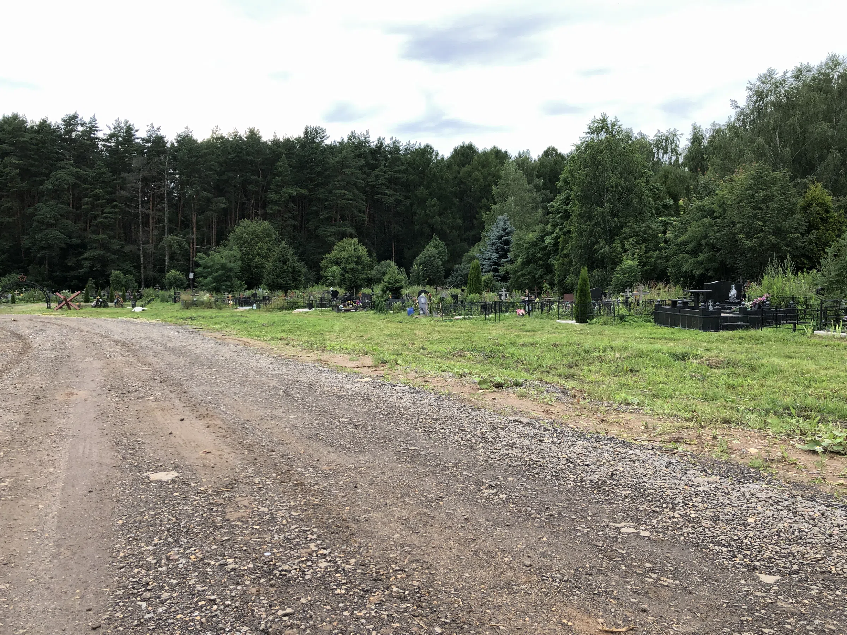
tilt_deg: -4.5
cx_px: 424
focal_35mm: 28
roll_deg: -0.2
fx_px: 685
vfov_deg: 49.7
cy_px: 318
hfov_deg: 63.4
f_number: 1.8
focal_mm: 4
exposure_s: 1/281
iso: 20
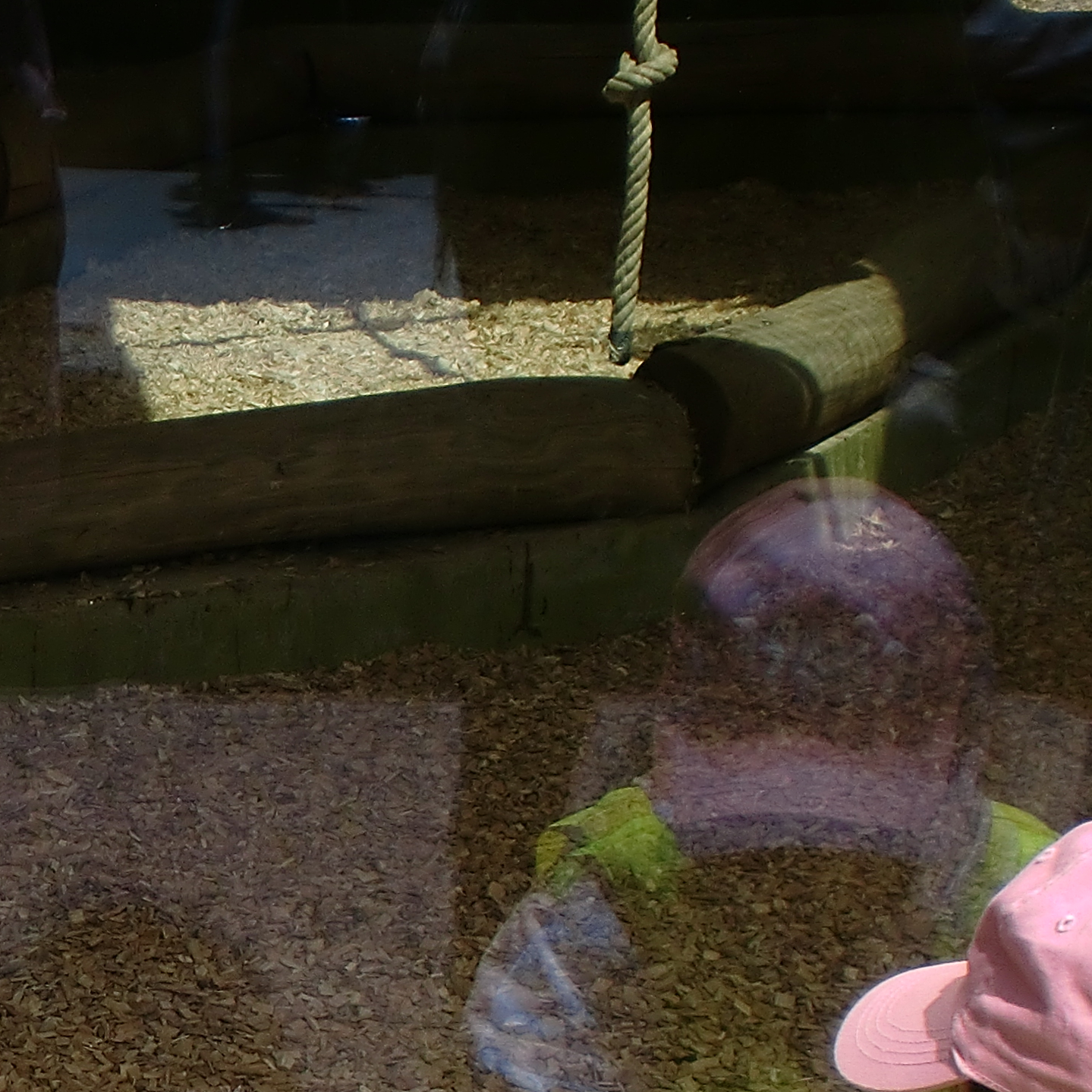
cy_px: 1091
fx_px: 3069
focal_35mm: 86
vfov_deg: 19.6
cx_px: -119
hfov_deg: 19.3
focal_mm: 6.3
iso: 64
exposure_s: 1/1000
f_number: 3.1
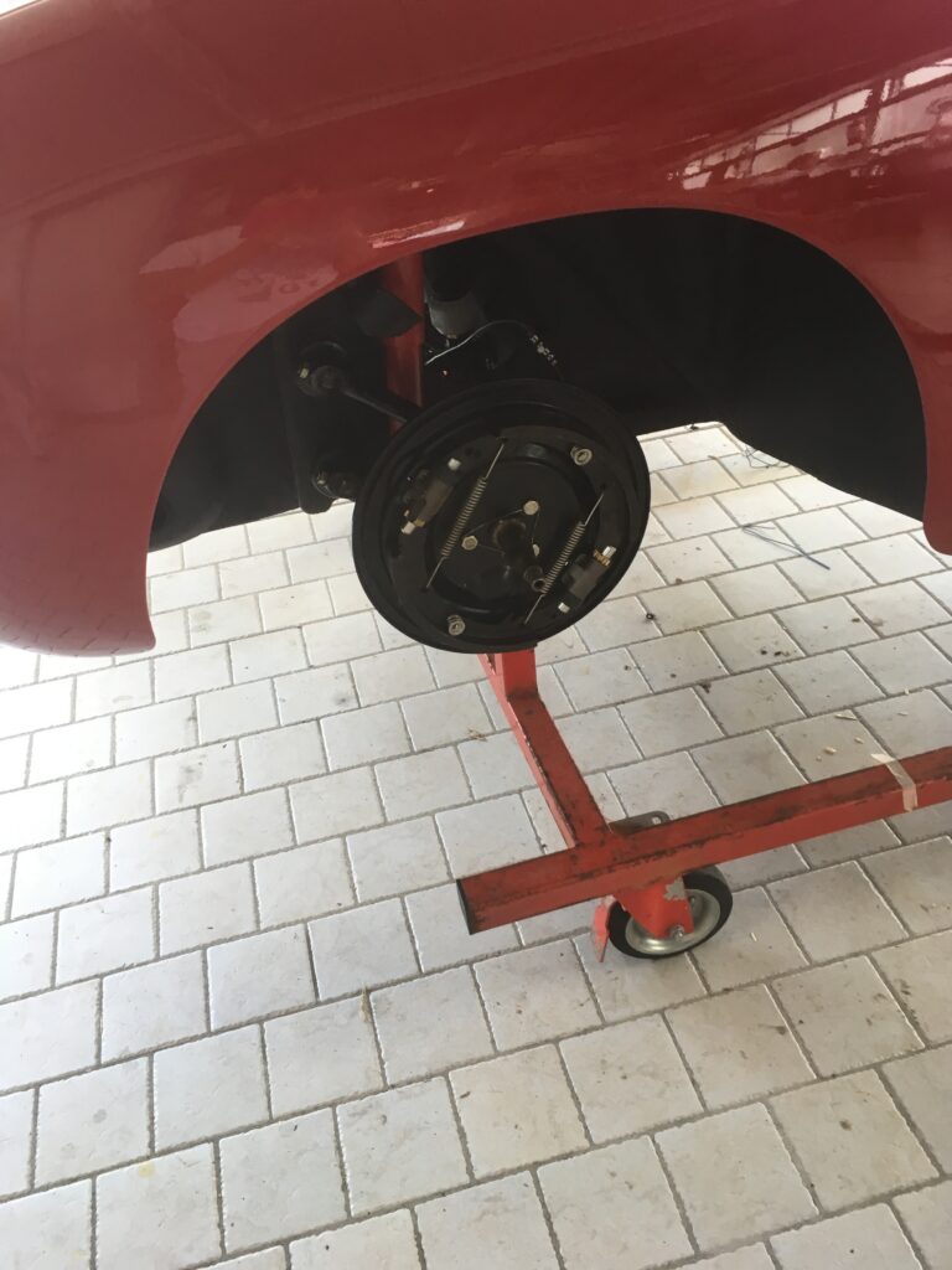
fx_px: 1063
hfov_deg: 48.2
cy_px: 635
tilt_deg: -39.8
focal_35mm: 29
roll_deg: +7.8
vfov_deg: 61.7
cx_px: 476
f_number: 2.2
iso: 64
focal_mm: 4.15
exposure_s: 1/33
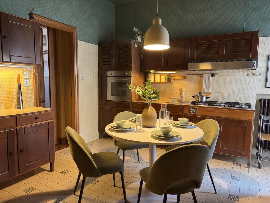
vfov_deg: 56.8
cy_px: 102
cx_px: 135
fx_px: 187
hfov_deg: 71.6
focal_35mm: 24
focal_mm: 6.76
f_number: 1.78
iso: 400
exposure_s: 1/50
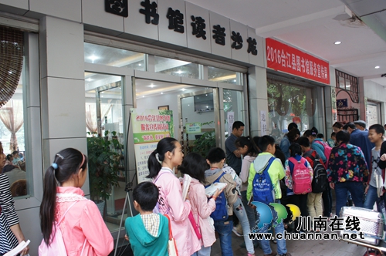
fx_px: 321
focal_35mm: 30
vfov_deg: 43.5
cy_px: 128
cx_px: 193
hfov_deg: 62.0
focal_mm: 20
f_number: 4
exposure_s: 1/30
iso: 400
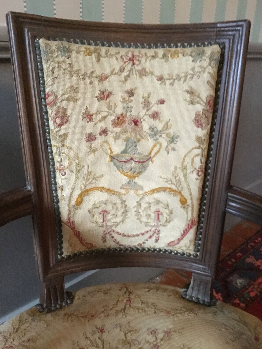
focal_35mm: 31
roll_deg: -0.2
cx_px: 131
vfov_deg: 58.4
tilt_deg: -21.4
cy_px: 174
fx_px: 313
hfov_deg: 45.4
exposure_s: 1/17
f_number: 2.4
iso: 500
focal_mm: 3.3
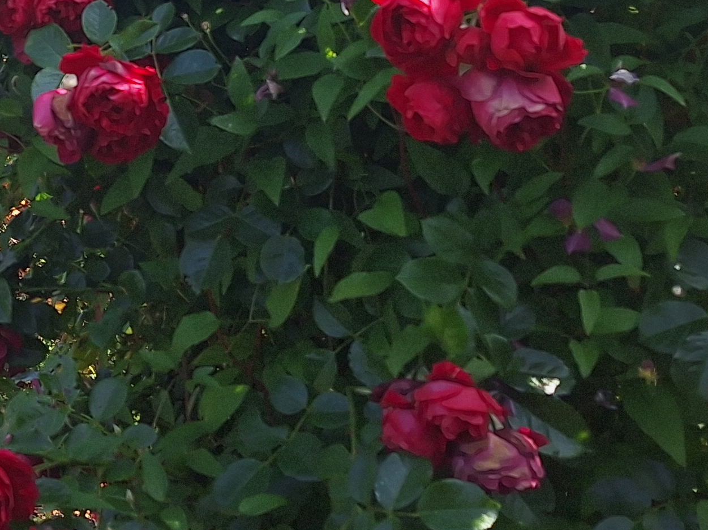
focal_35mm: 75
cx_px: -168
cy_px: 55
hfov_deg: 23.5
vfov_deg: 19.3
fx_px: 1534
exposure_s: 1/1420
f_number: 1.8
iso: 40
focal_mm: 5.54
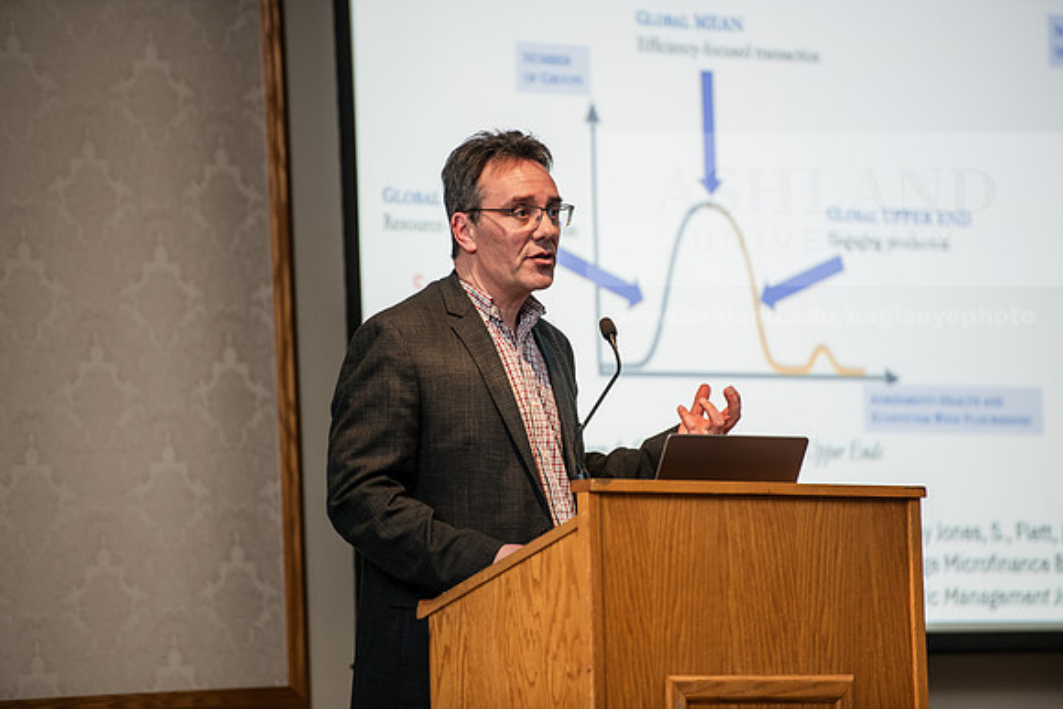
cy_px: 354
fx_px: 5907
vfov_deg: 6.9
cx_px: 532
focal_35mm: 200
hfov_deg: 10.3
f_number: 3.2
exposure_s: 1/200
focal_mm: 200
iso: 800
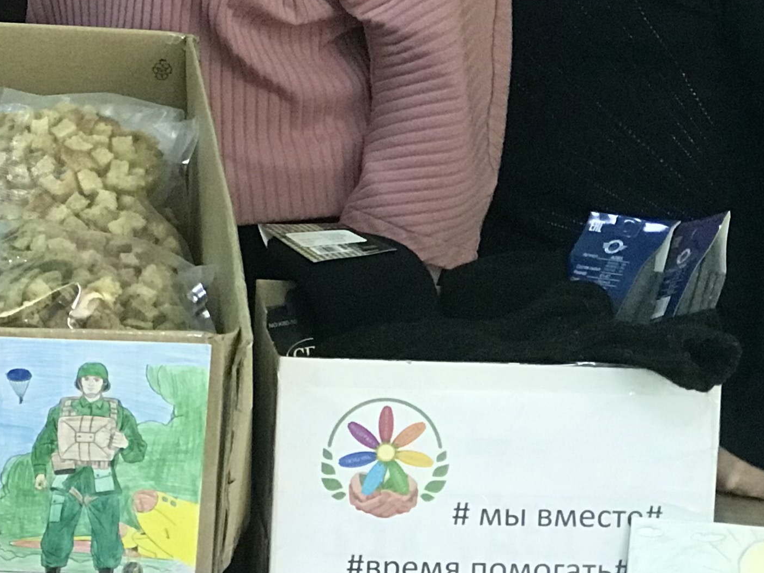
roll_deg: -0.9
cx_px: -31
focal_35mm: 164
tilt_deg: -10.6
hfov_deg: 11.9
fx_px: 3620
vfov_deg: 9.0
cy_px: 49
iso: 160
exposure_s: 1/50
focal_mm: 6.6
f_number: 2.8
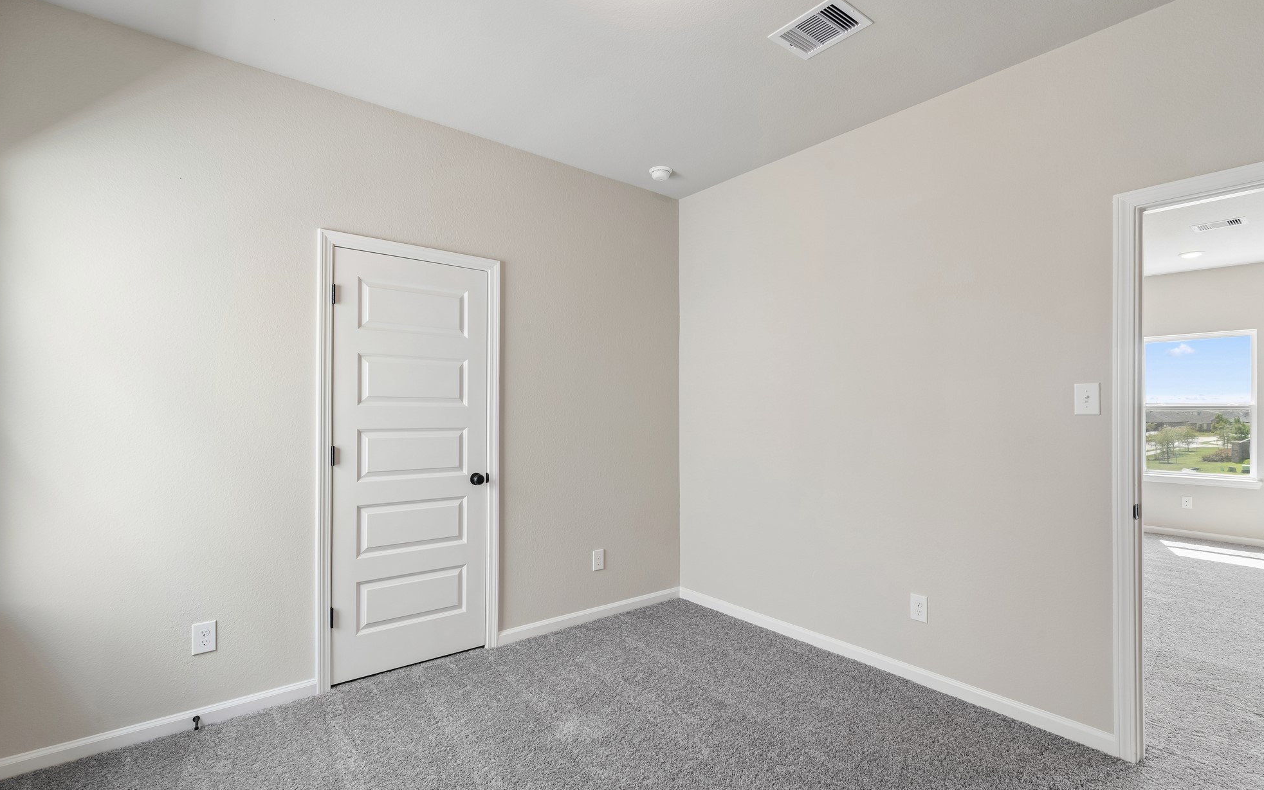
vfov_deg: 68.0
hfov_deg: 94.4
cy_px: 402
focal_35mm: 17
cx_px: 619
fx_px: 586
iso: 100
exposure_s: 1/6
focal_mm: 16
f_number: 9
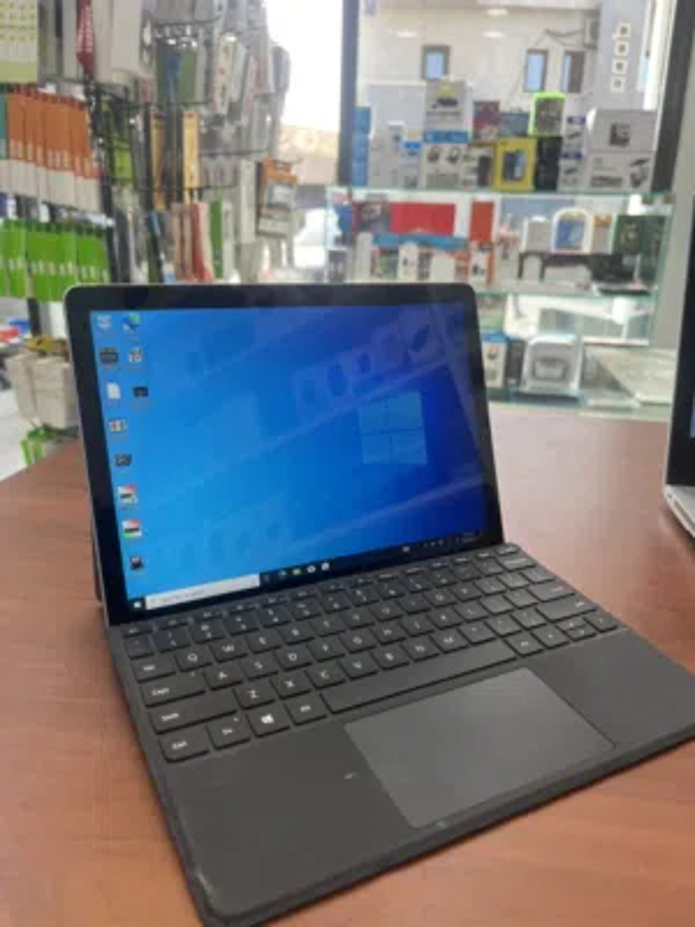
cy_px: 464
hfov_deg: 53.1
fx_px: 696
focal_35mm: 26
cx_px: 348
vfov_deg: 67.3
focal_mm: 5.1
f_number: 1.6
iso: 40
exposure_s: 1/158
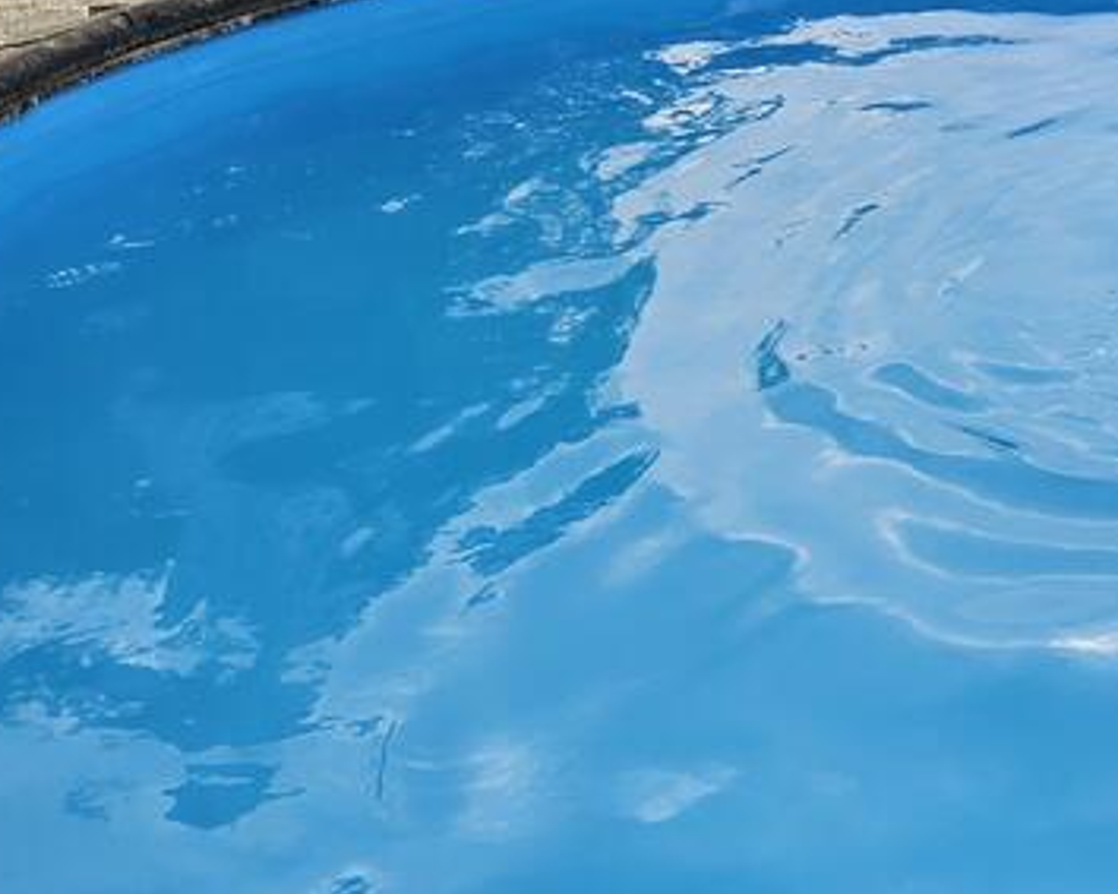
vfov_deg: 20.3
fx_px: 2415
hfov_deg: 21.8
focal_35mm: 73
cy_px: 13
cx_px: 1671
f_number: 1.8
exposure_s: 1/505
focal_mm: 5.4
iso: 25
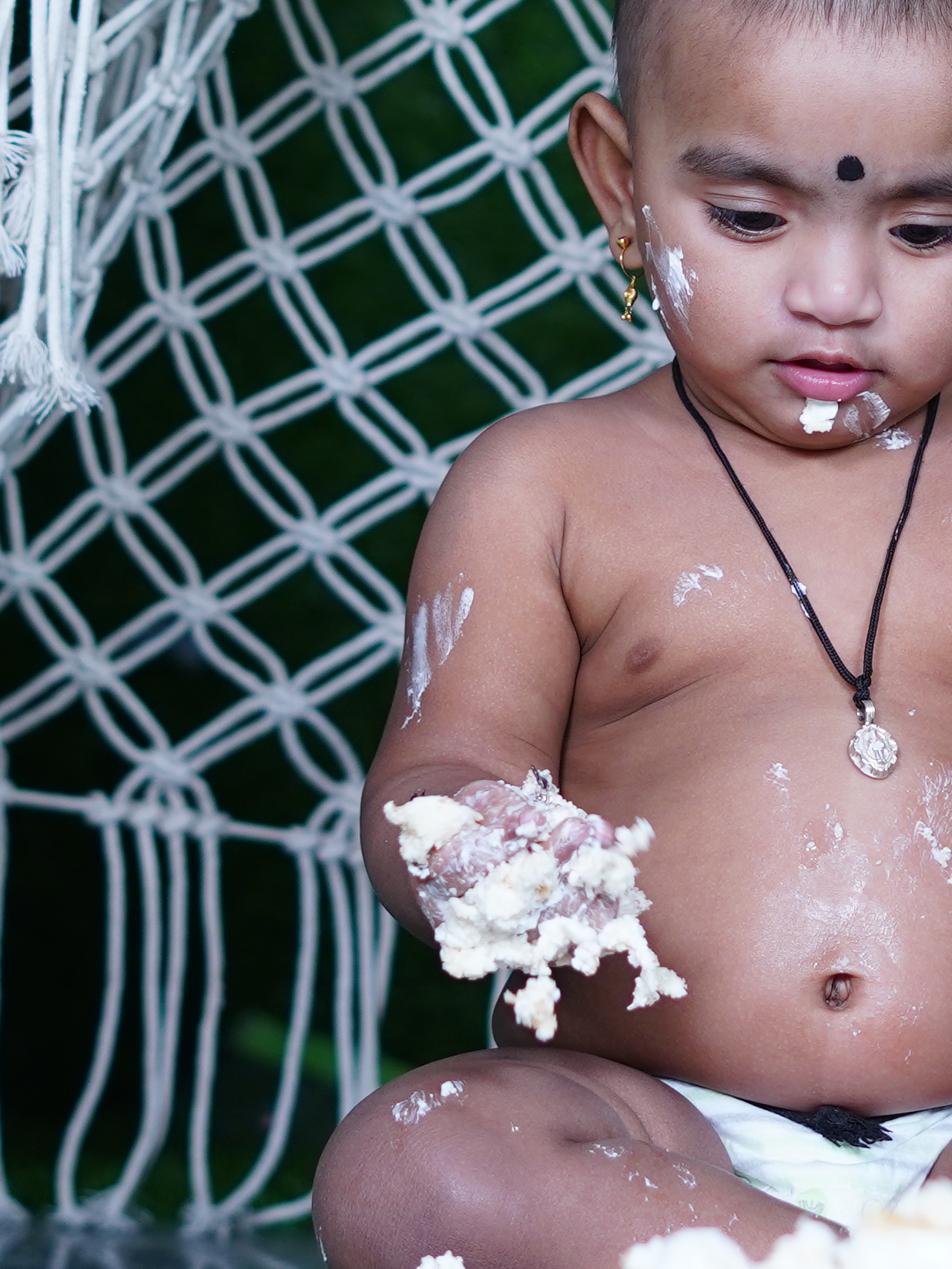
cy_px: 193
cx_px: 835
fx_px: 6417
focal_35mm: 175
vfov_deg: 11.2
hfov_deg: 8.5
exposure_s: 1/250
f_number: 2.5
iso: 320
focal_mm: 50
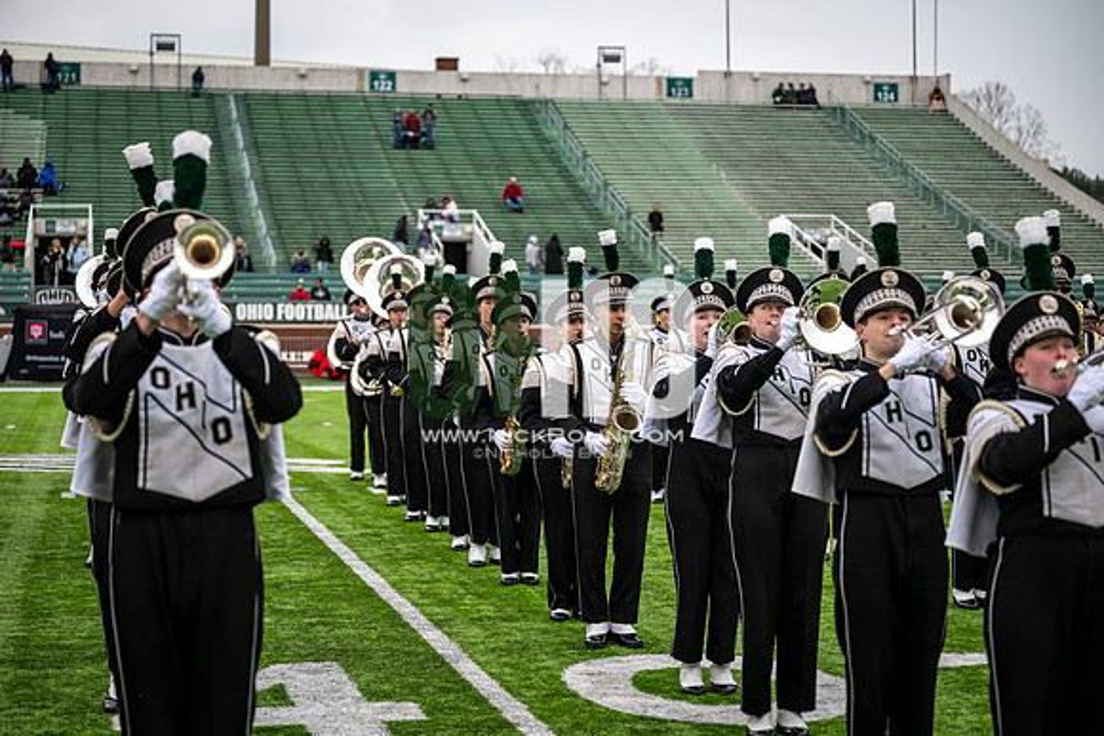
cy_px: 368
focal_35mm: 70
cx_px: 552
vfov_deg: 19.5
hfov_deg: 28.8
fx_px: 2147
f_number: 2.8
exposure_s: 1/500
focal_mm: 70
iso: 100
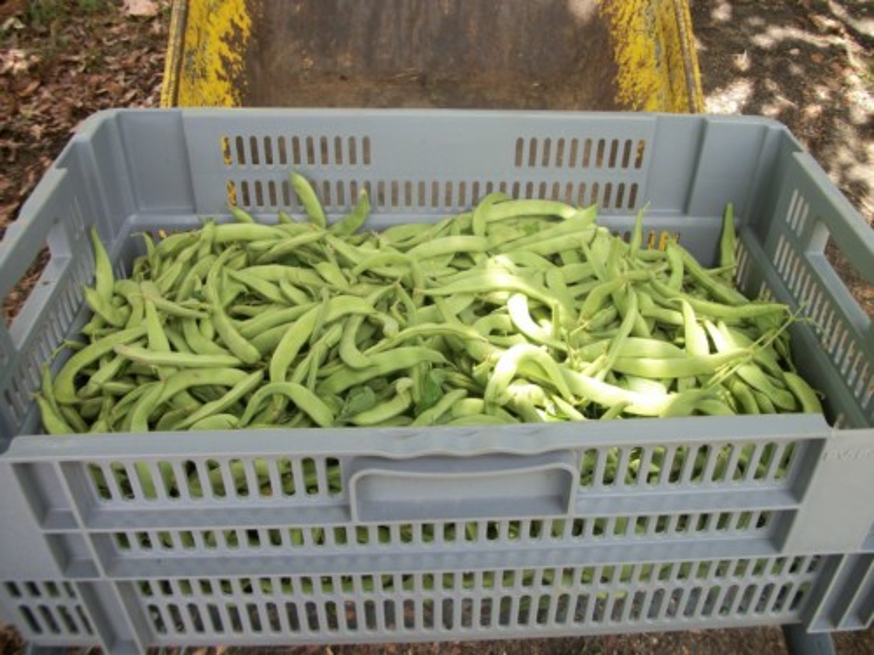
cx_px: 437
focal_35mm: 32
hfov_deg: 56.8
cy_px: 328
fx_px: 808
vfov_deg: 44.2
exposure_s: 1/200
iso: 80
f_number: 2.9
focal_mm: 5.7
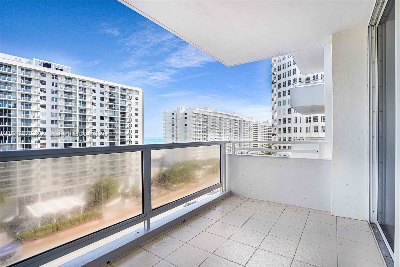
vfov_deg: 73.8
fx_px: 178
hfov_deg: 96.7
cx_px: 200
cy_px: 134
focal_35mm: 16
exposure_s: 1/200
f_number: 5.6
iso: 100
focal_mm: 16
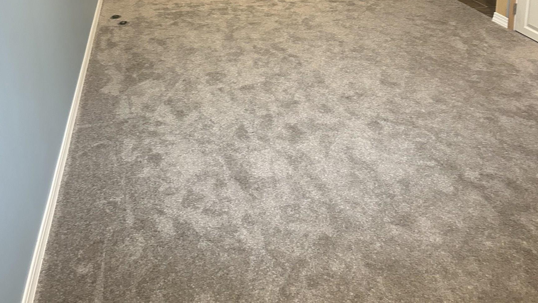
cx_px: 270
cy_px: -17
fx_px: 542
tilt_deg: -15.6
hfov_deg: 52.8
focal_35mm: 38
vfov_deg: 28.7
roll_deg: +0.5
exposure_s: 1/60
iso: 320
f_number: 1.5
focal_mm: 5.7
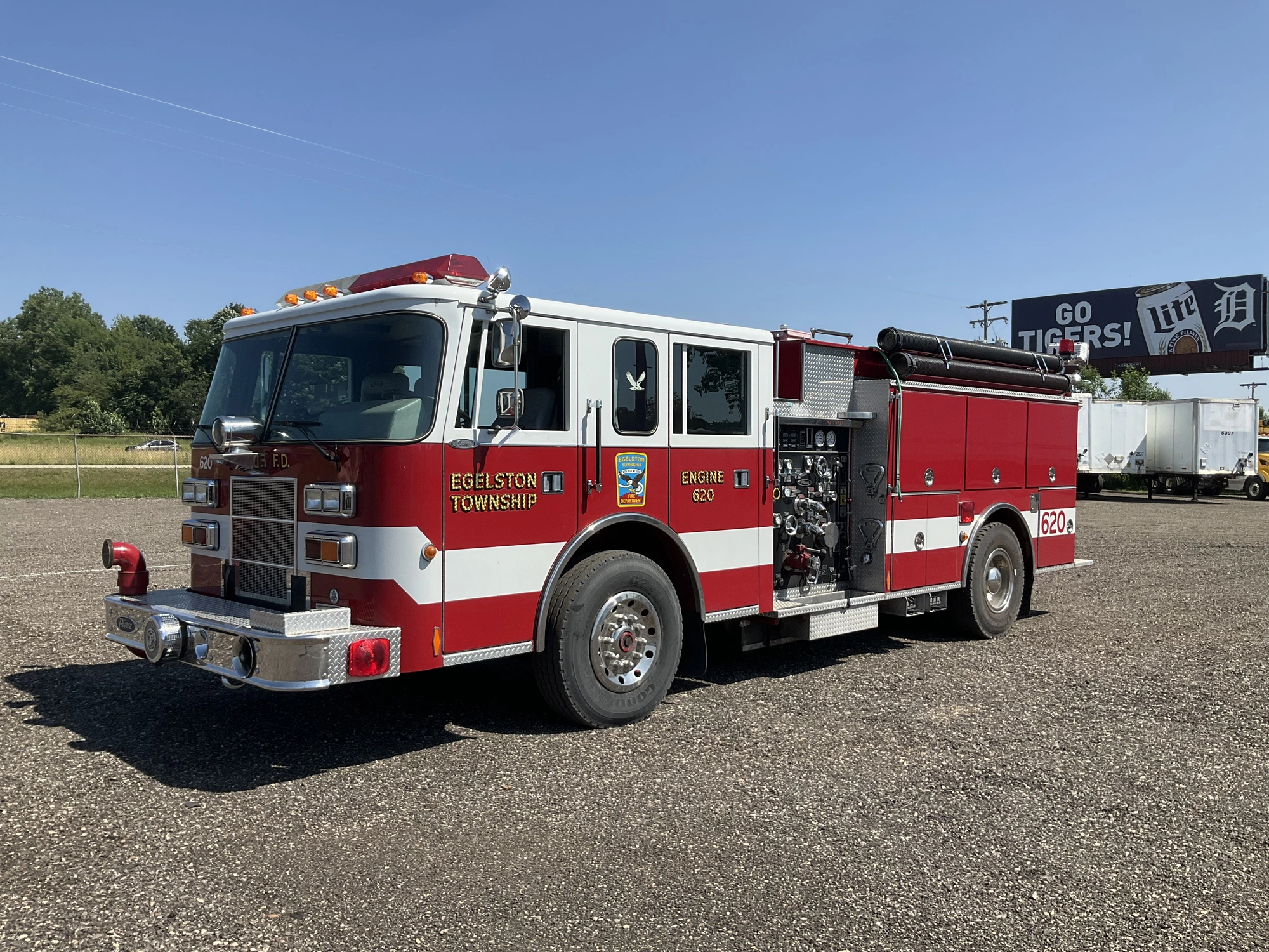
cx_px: 634
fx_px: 1063
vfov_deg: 48.2
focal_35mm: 29
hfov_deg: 61.7
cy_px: 476
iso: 25
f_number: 1.8
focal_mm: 3
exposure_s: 1/1912
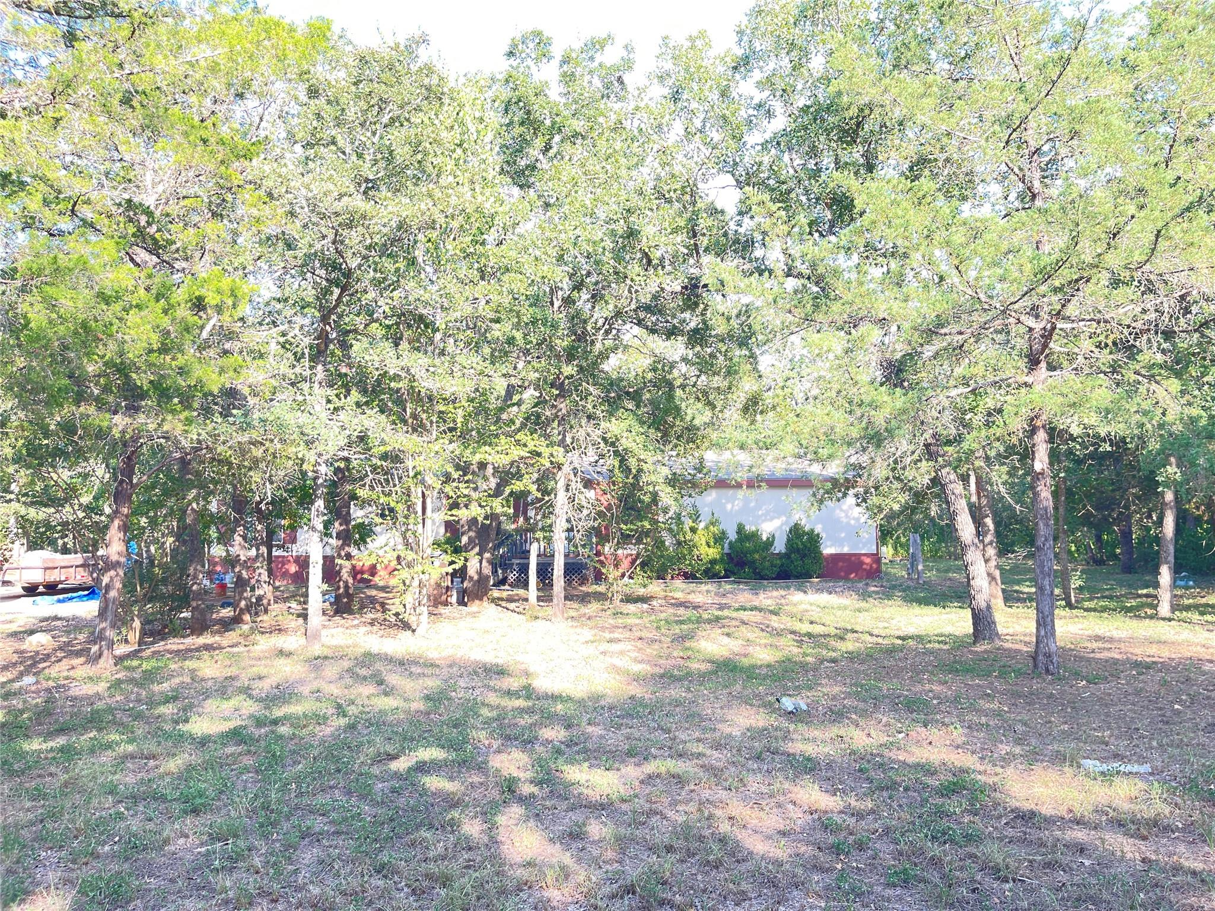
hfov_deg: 69.4
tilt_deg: +1.7
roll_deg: +0.7
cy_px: 456
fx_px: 877
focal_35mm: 25
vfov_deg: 54.9
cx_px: 608
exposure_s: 1/121
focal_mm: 5.1
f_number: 1.6
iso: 40
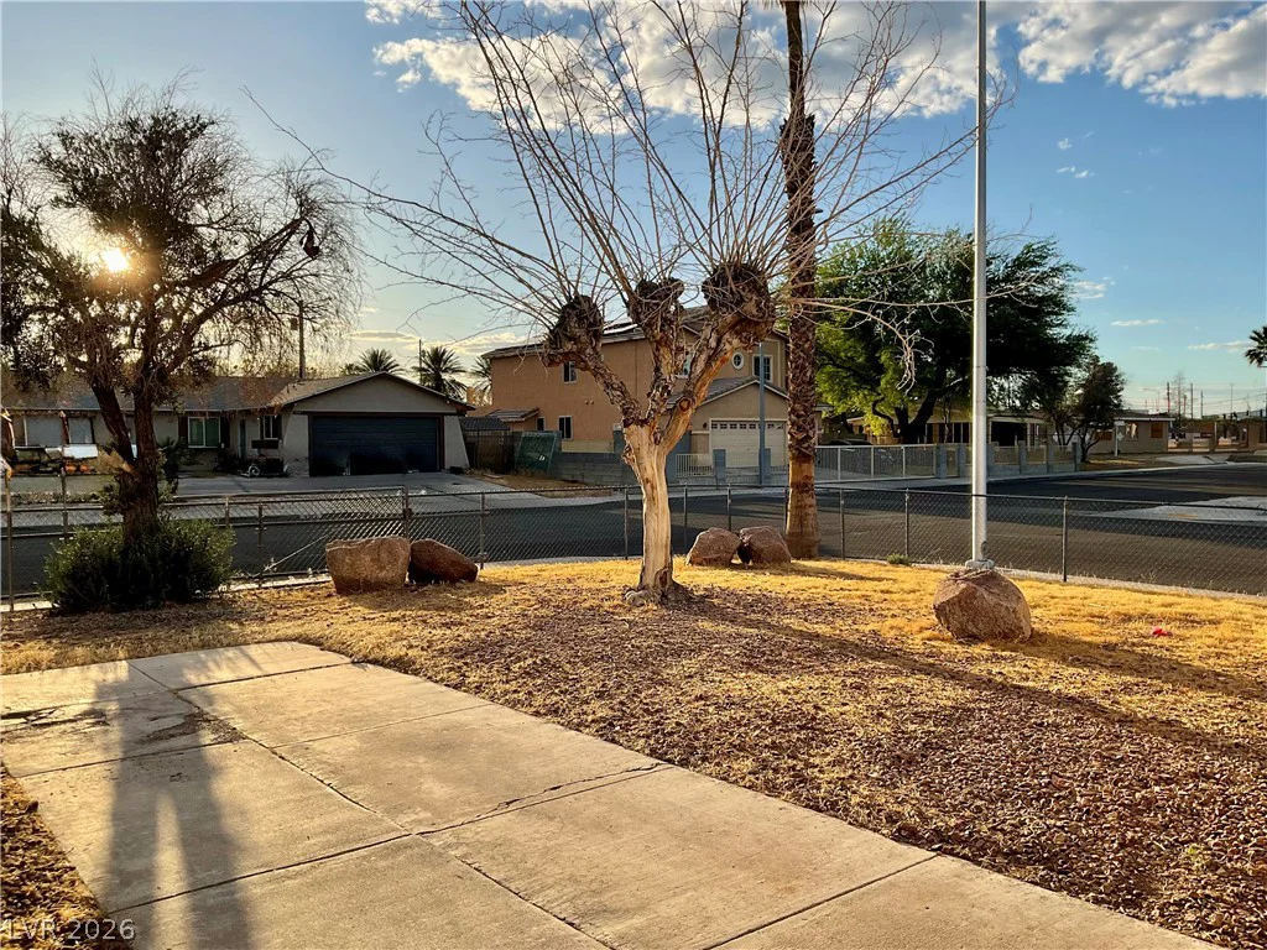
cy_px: 475
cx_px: 634
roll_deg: +0.9
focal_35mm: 29
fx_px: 1061
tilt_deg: -1.9
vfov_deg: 48.2
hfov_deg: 61.7
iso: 16
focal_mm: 3
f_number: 1.8
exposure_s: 1/1848
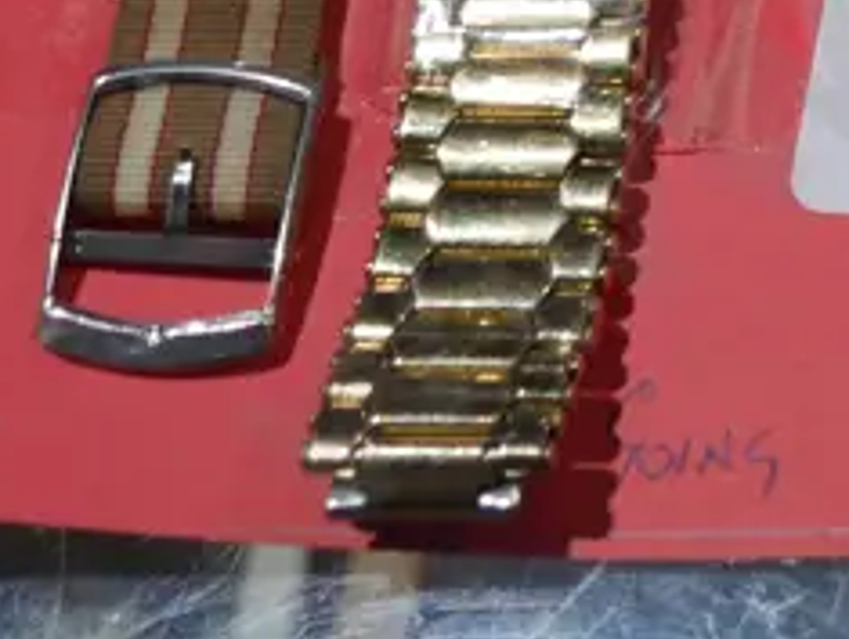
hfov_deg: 10.4
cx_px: 1749
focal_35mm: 174
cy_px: -626
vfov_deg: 8.2
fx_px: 4274
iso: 200
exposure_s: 1/100
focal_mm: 20
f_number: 4.5
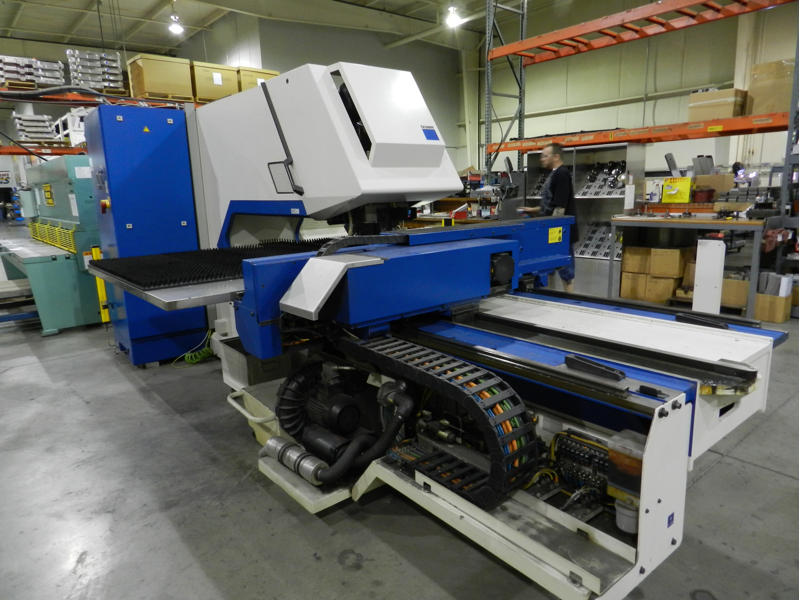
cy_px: 300
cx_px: 400
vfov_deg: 58.9
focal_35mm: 23
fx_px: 531
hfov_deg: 73.9
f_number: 3.4
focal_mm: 4
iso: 400
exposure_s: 1/20
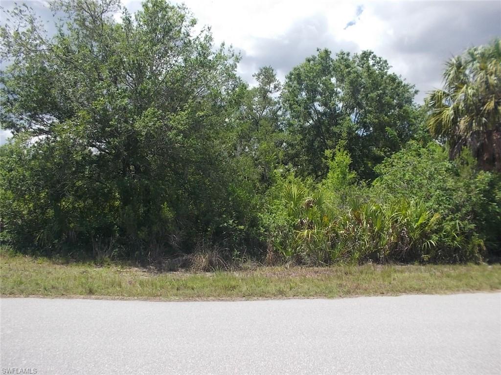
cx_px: 250
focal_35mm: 29
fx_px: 420
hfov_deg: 61.7
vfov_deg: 48.2
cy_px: 188
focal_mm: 4.1
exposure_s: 1/640
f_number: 3.3
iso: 80
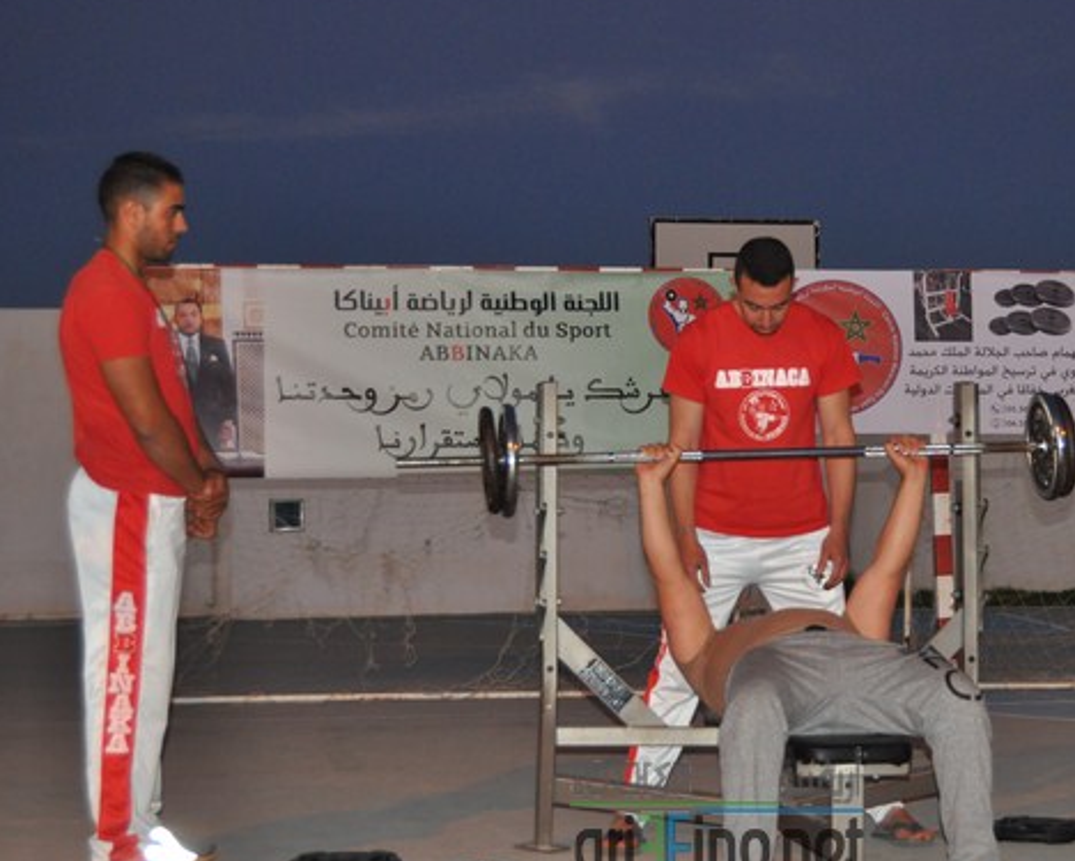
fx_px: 2324
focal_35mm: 73
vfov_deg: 21.0
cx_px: 717
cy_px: 453
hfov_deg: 25.9
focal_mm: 38
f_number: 4.8
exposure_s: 1/60
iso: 800
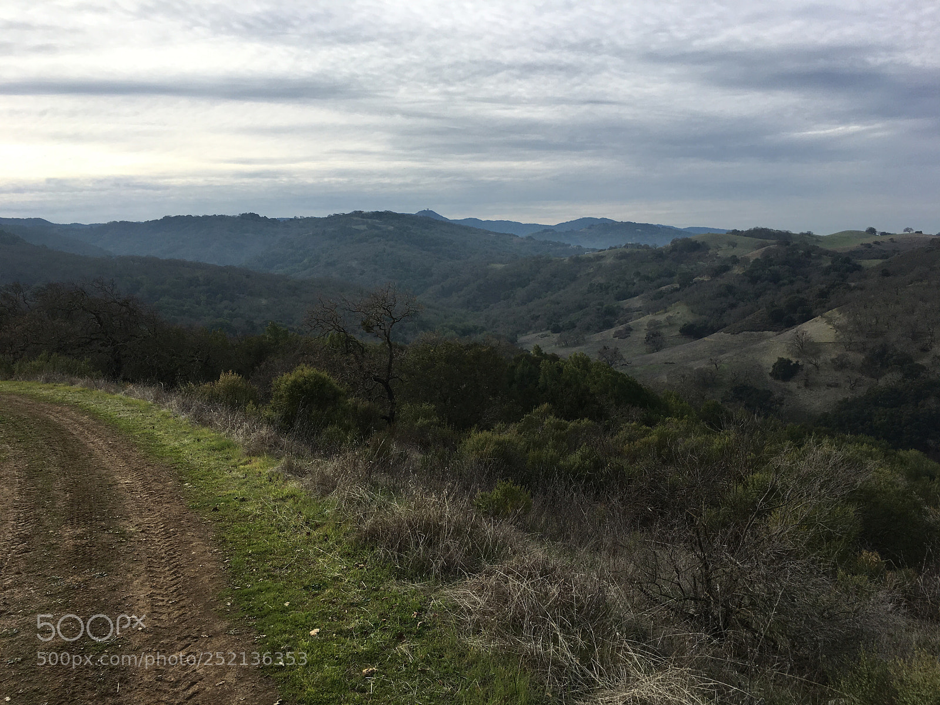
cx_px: 470
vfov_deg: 48.2
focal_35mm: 29
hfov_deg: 61.7
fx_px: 787
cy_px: 352
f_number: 2.2
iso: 25
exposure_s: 1/1570
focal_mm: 4.15
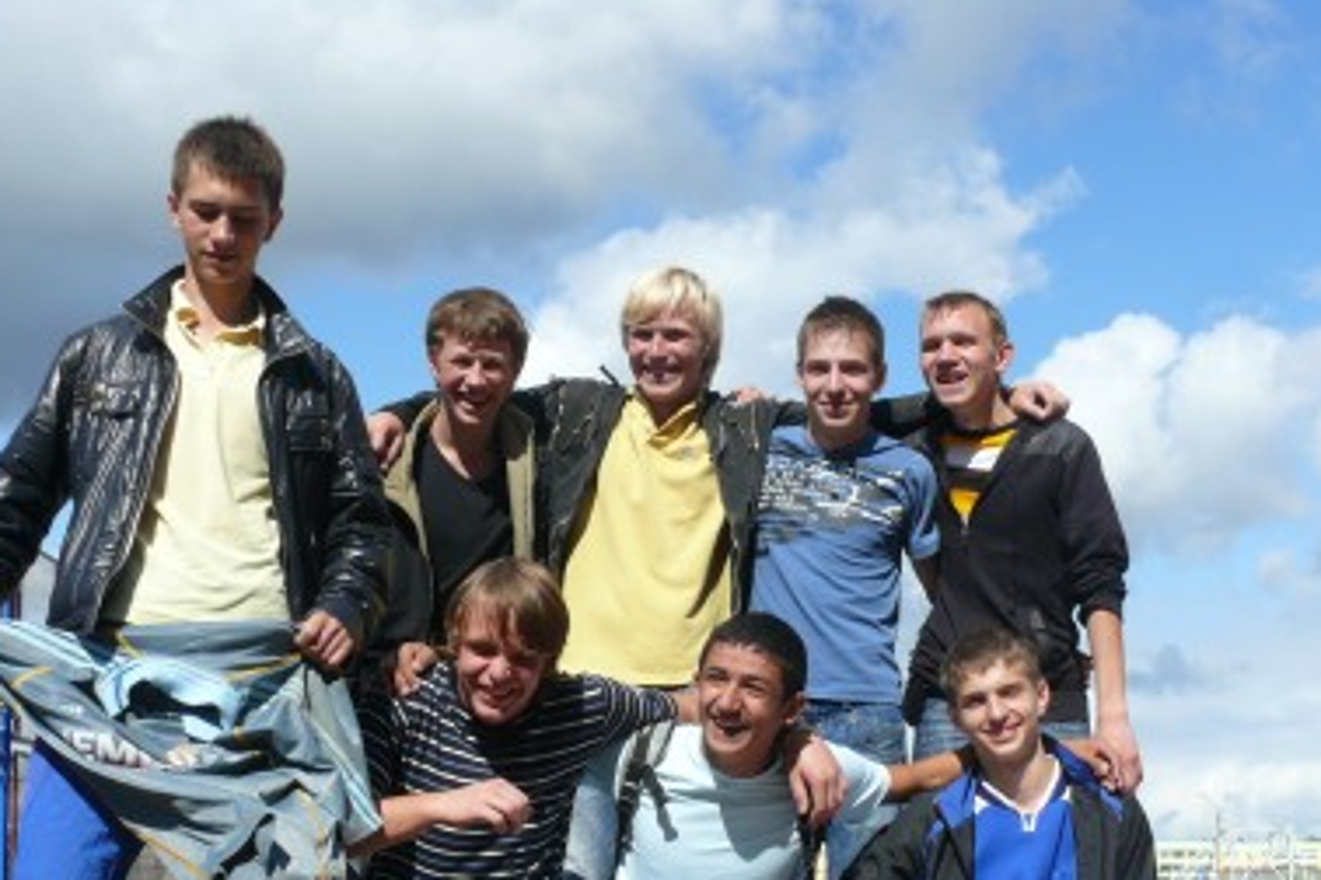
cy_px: 730
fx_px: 1981
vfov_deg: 24.6
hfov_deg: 36.9
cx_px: 709
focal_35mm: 54
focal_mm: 7.4
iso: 100
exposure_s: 1/500
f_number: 6.3
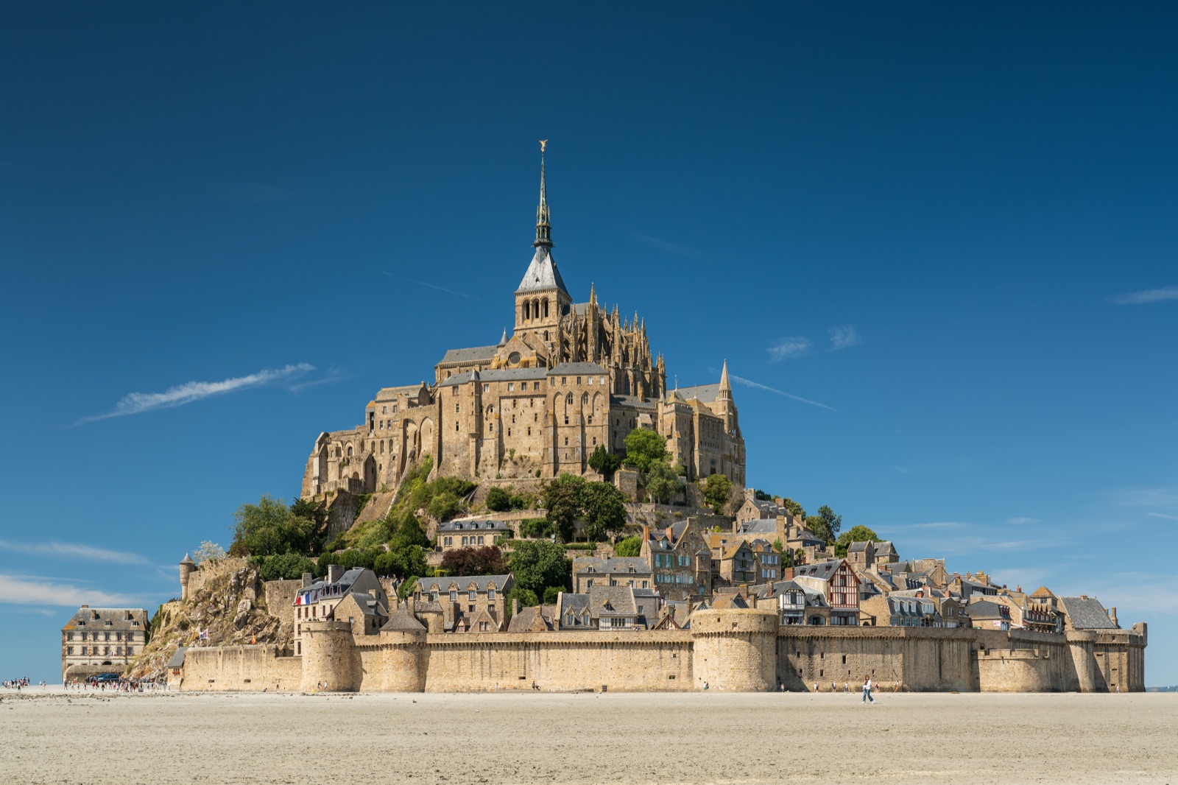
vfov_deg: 37.8
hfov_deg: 54.4
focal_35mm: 35
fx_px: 1145
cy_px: 392
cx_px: 589
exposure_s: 1/200
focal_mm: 35
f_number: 8
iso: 160
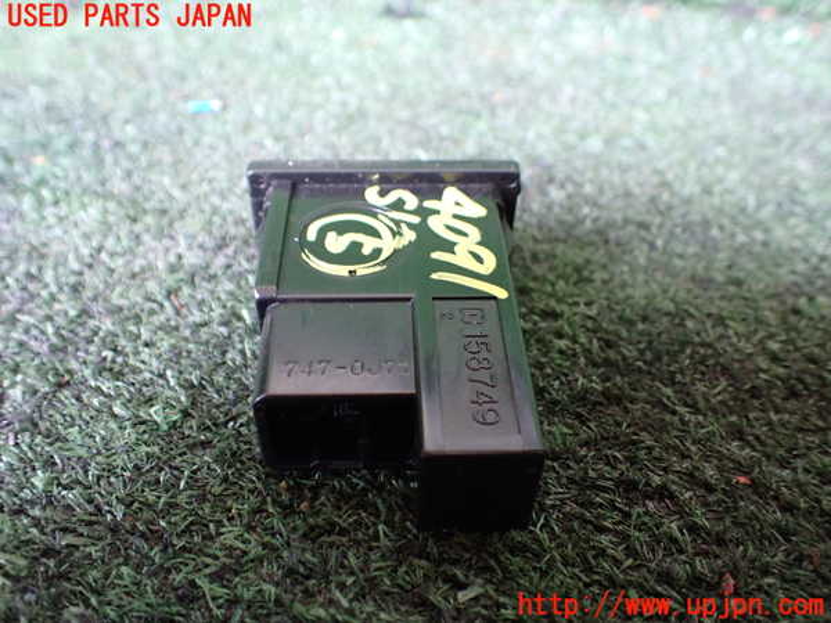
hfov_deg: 60.0
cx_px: 416
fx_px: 720
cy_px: 312
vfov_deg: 46.8
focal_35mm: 30
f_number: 2.3
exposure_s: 1/50
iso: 800
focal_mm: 5.4
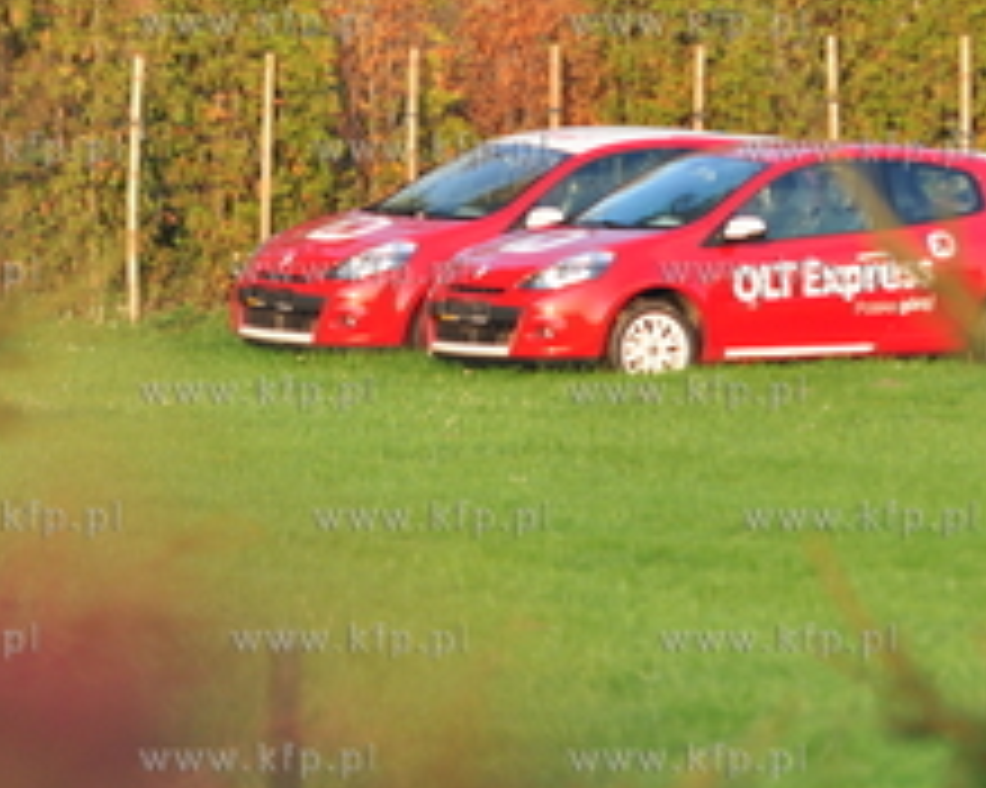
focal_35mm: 515
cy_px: 207
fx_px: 15022
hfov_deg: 3.8
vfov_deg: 3.0
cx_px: 590
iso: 200
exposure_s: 1/640
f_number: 3.2
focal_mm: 200
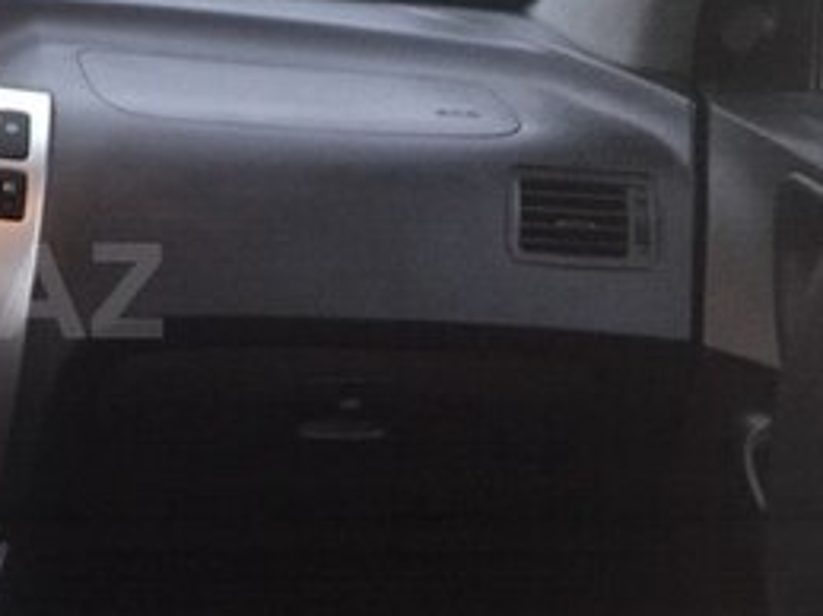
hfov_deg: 24.0
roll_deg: -3.2
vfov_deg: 19.9
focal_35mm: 74
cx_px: -162
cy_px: 291
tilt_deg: -17.2
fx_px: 1759
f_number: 2.2
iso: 125
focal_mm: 4.15
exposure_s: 1/10
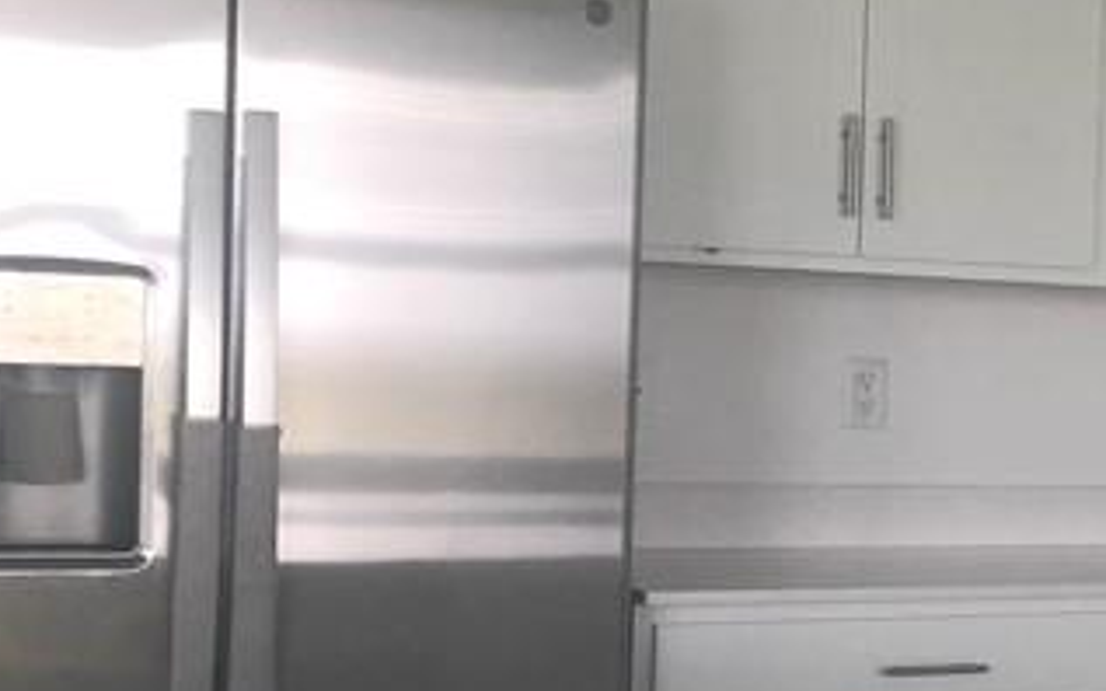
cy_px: 457
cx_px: 1619
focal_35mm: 96
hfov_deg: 19.2
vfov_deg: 13.6
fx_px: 2893
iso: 25
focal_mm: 3.99
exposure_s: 1/40
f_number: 1.8
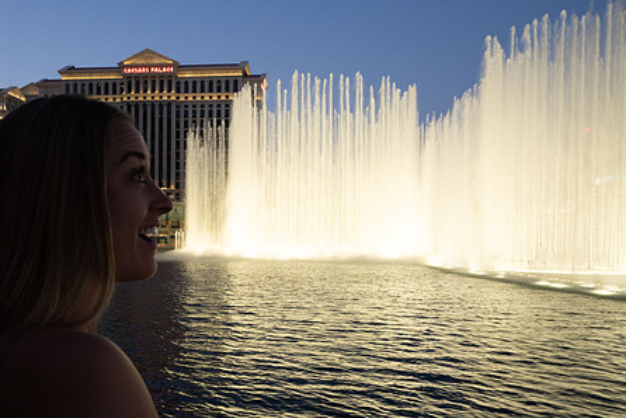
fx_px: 679
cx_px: 240
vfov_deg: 34.2
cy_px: 239
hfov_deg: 49.1
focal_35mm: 39
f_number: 9
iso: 2500
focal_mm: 30
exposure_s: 1/60
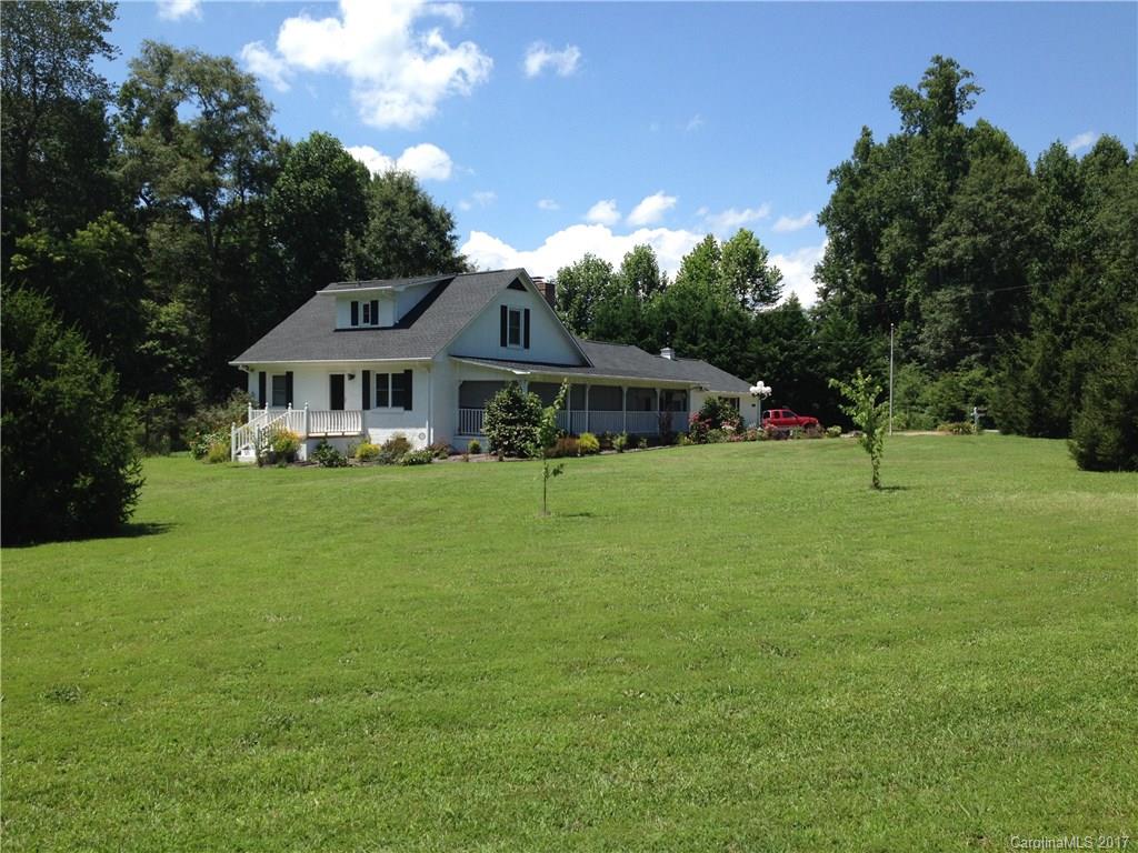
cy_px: 426
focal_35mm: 35
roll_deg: -2.2
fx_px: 1151
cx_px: 569
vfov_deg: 40.7
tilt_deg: -3.5
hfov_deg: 52.6
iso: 50
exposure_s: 1/1453
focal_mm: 4.28
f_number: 2.4
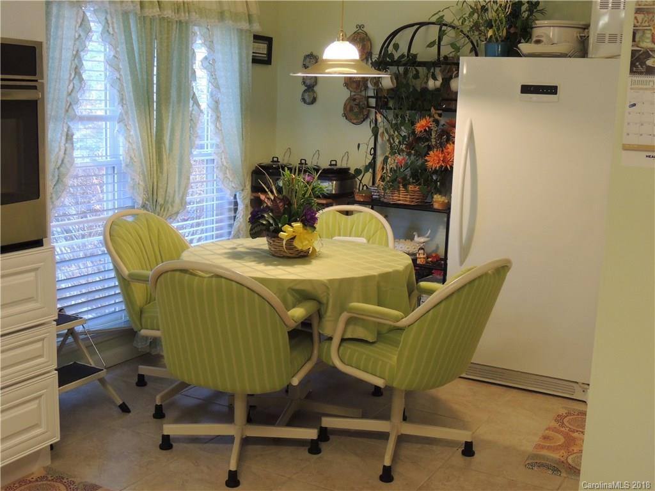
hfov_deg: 43.9
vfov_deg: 33.6
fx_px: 814
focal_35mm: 43
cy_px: 246
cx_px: 328
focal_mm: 7.6
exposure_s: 1/30
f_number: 3.4
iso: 400
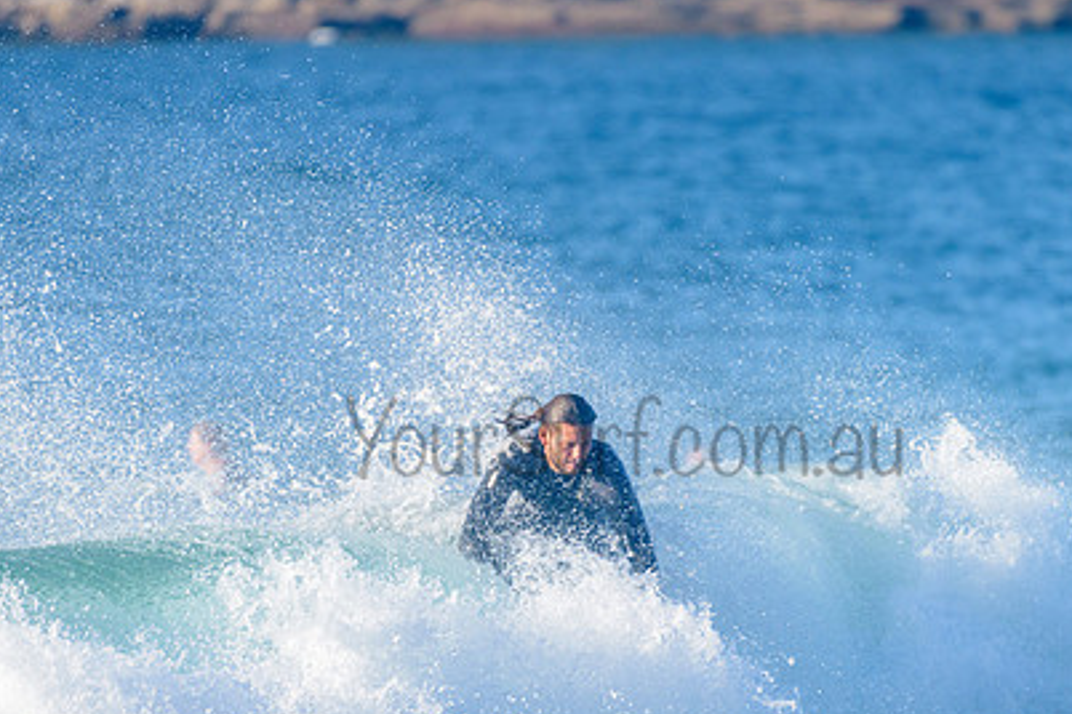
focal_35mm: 722
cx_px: 621
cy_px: 414
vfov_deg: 1.9
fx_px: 21498
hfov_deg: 2.9
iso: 400
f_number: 5.6
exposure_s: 1/2000
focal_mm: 500
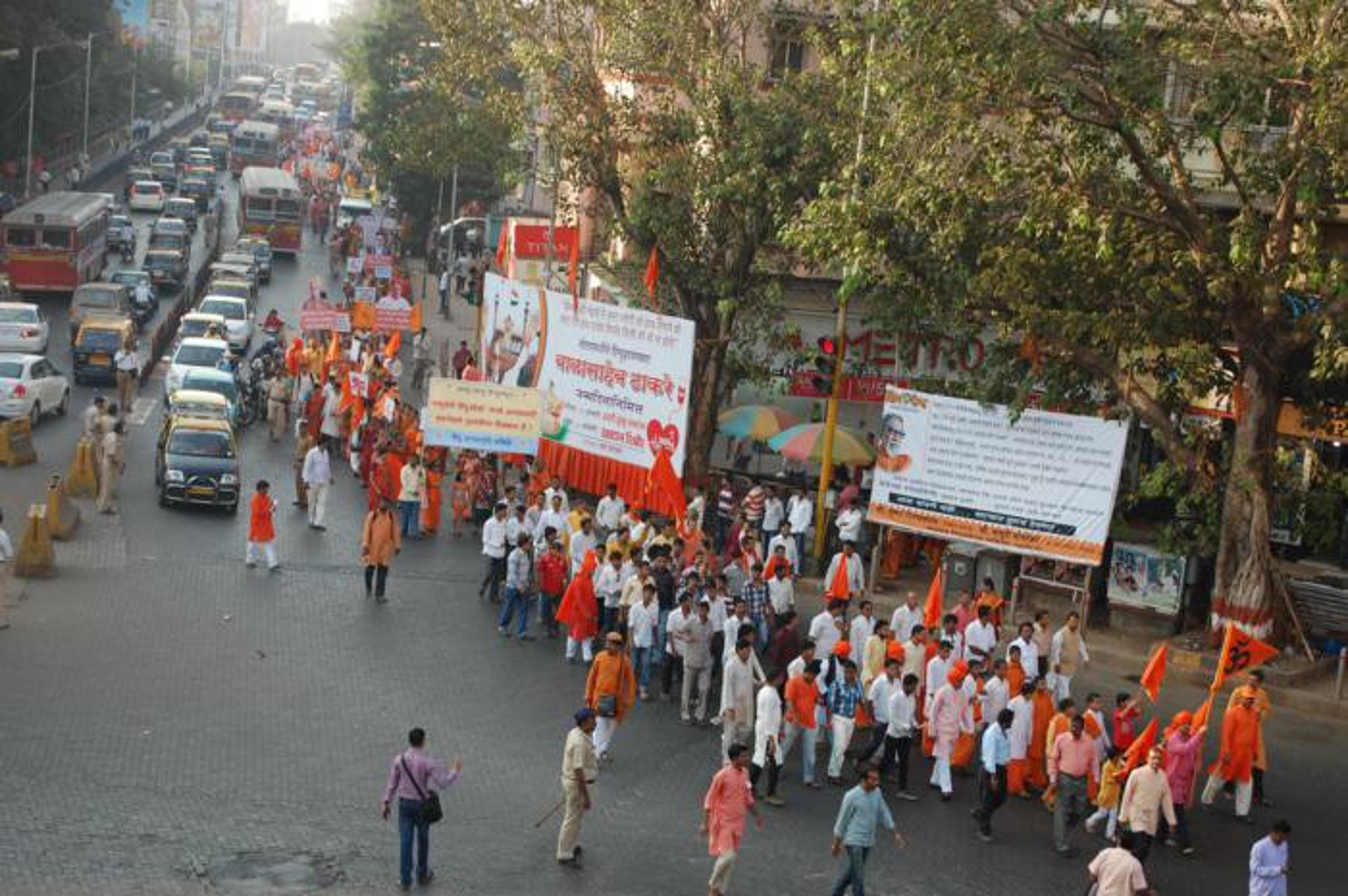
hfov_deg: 33.4
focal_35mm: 60
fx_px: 2244
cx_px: 674
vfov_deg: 22.6
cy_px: 448
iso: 200
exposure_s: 1/125
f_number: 5.6
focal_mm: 40
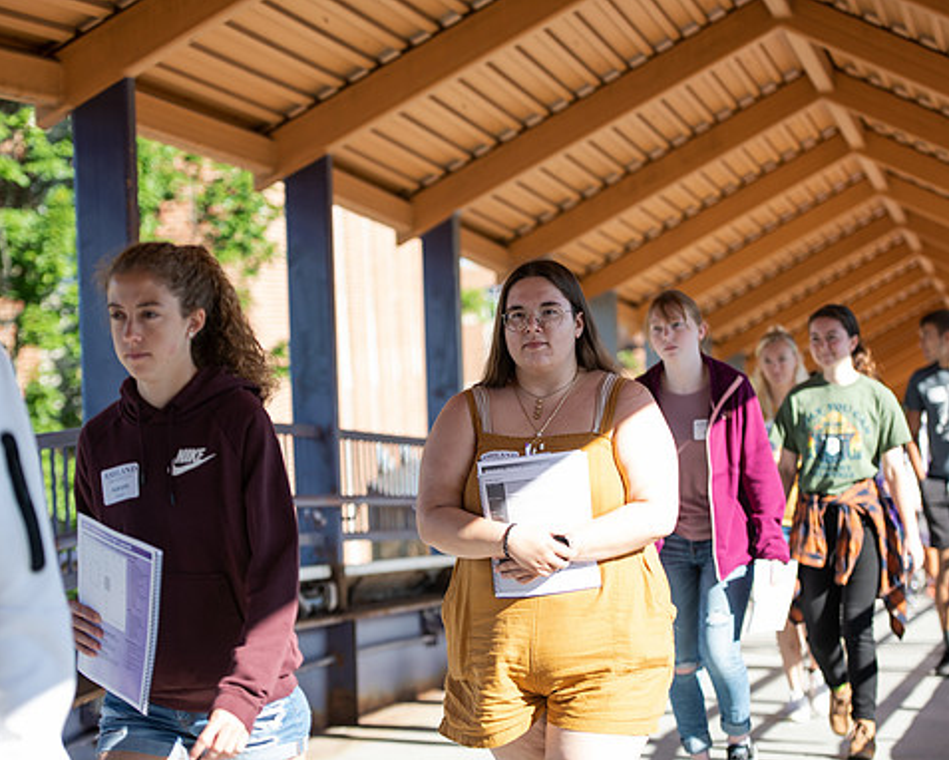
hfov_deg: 19.8
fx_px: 2726
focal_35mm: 97
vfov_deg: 15.9
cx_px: 462
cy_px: 383
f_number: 3.2
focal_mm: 85
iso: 100
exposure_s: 1/320
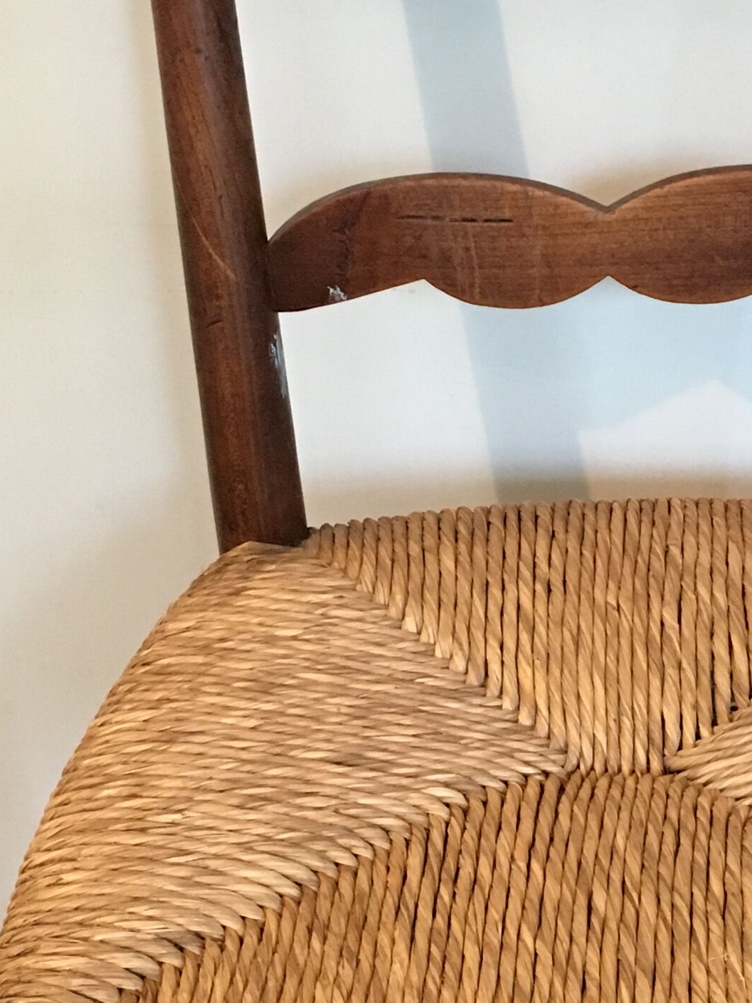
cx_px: 601
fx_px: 2404
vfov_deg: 23.6
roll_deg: +2.6
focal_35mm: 83
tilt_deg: -33.7
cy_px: 488
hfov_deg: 17.6
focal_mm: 4.15
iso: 200
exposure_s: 1/20
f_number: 2.2
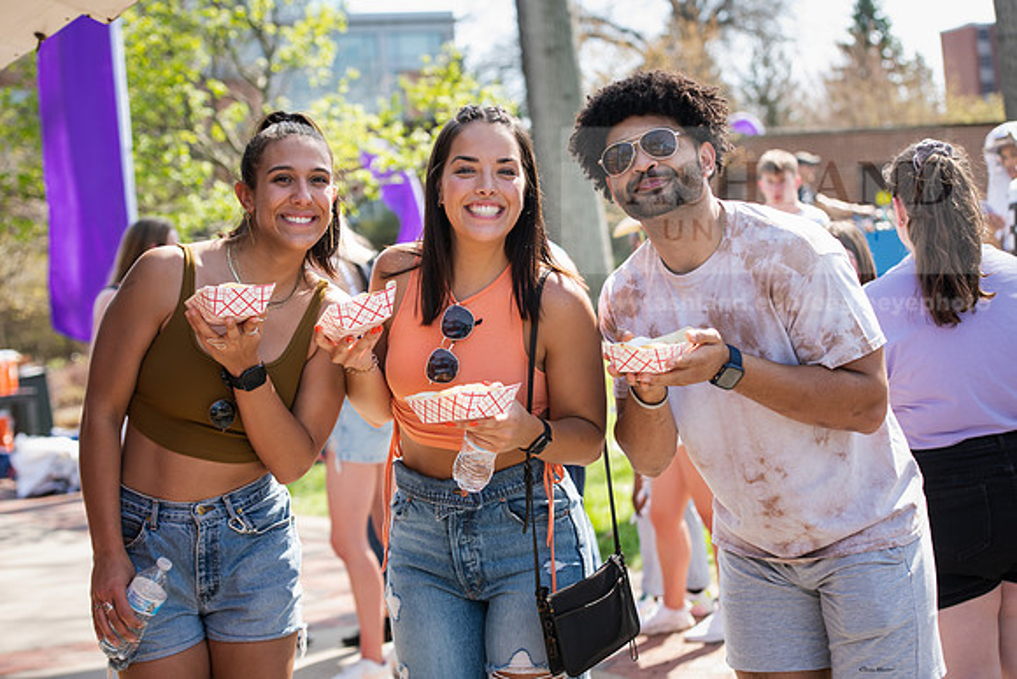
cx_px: 508
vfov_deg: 18.2
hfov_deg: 27.0
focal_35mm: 75
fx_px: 2119
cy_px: 340
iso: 250
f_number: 4.5
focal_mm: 75
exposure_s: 1/320
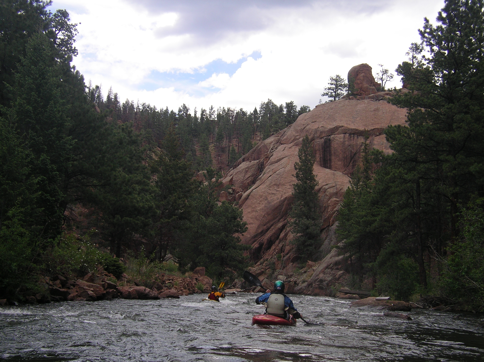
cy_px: 181
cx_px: 242
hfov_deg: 33.8
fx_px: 796
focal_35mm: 57
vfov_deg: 25.6
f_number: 3.3
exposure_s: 1/400
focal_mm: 8.9
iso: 50
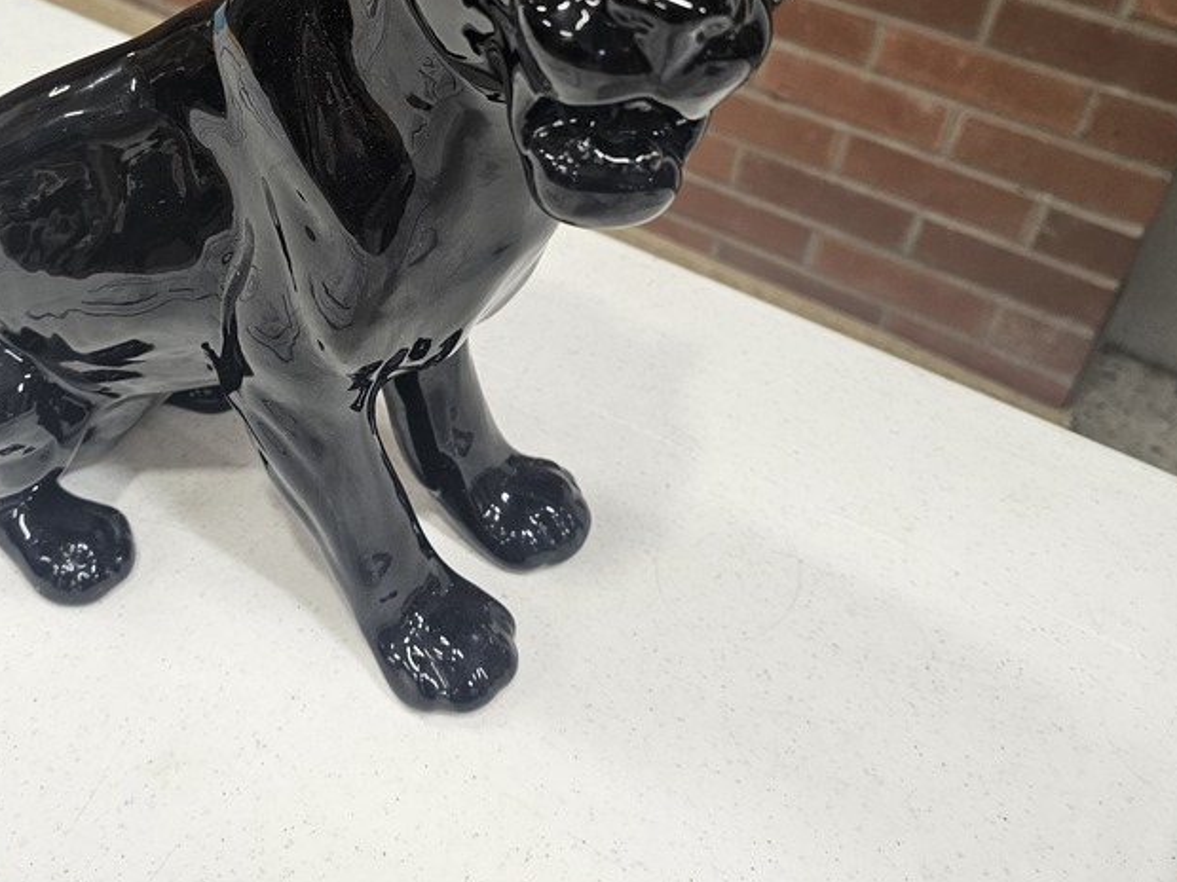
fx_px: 1292
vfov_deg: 36.4
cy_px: 171
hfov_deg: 48.1
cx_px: 385
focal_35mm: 38
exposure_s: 1/120
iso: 160
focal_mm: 6.3
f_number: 1.7
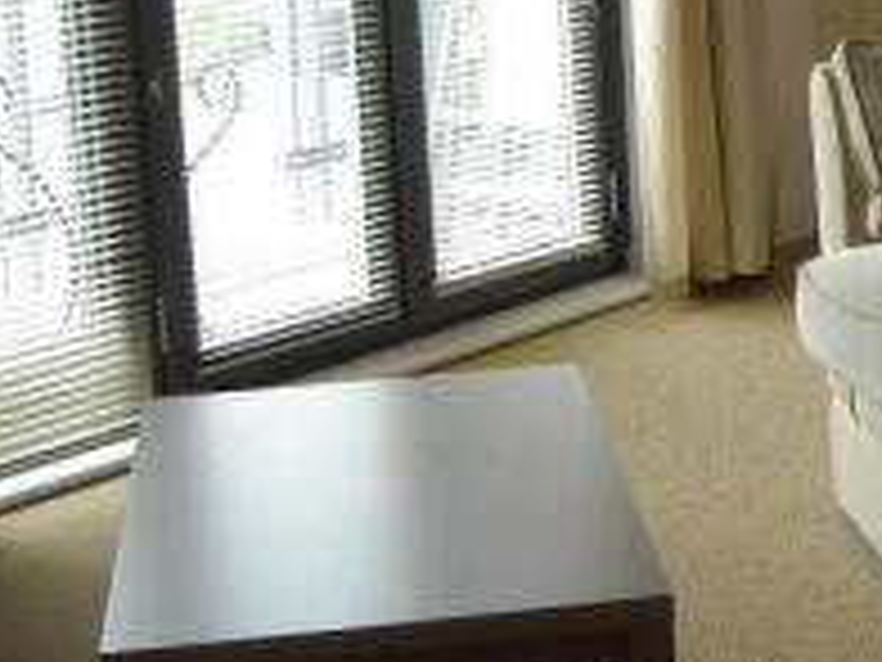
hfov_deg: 17.7
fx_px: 2650
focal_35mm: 104
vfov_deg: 14.0
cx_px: 1150
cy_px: 20
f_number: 2.8
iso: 191
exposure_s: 1/129
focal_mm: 5.7
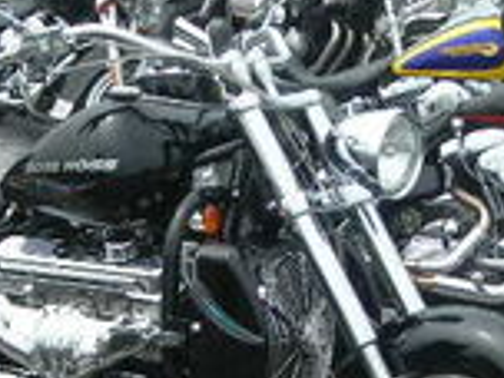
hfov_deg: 19.5
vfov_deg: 14.8
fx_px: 1456
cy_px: 265
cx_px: 146
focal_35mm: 100
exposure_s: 1/139
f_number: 6.4
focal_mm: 6.3
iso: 50
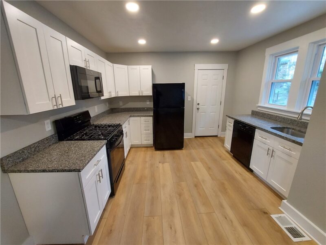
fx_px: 122
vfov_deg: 89.9
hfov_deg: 106.2
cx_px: 163
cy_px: 122
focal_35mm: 13
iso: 200
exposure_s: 1/50
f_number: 2.2
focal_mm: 1.74
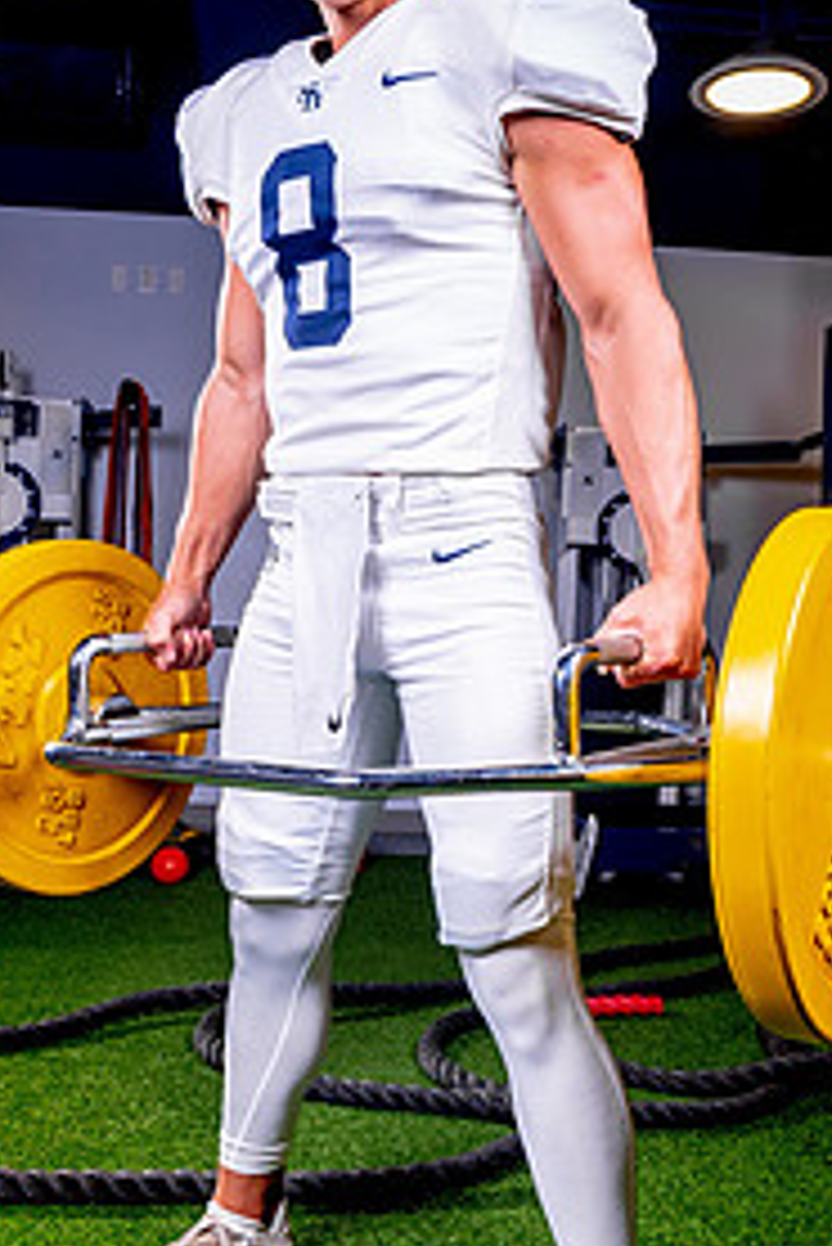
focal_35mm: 39
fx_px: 1350
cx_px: 394
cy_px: 625
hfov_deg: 34.2
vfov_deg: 49.5
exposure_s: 1/125
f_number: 8
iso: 100
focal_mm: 24
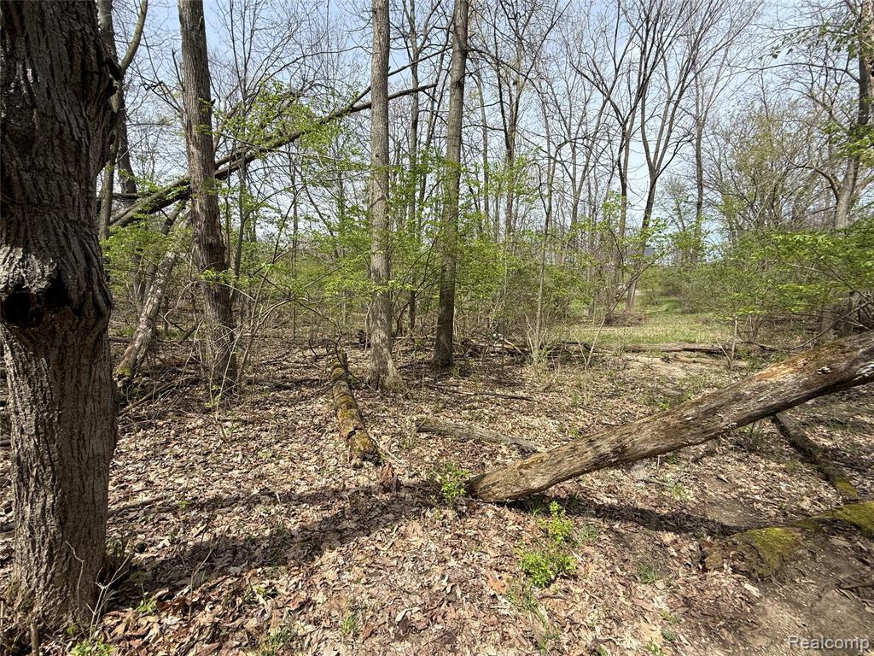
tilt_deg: -7.7
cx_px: 437
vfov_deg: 85.7
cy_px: 328
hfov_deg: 102.1
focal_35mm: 14
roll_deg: +0.9
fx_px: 353
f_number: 2.2
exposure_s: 1/1087
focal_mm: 2.22
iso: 50
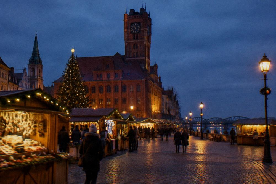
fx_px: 268
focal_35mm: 35
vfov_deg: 37.8
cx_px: 138
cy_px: 92
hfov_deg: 54.5
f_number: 8
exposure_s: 1/25
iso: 6400
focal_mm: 35
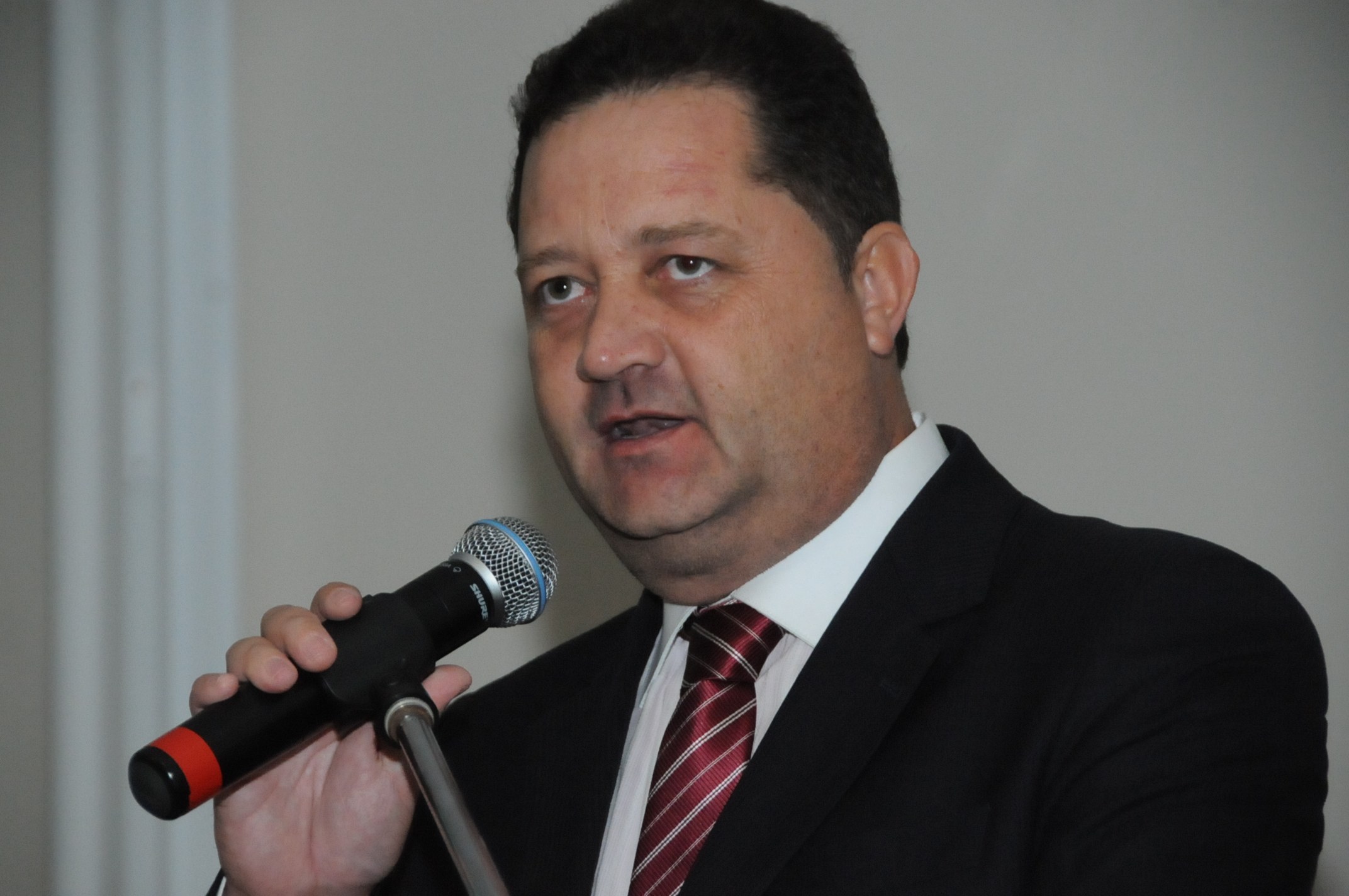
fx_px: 6737
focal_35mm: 180
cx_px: 674
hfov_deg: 11.4
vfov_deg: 7.6
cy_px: 448
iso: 3200
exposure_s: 1/250
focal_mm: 120
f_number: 5.3
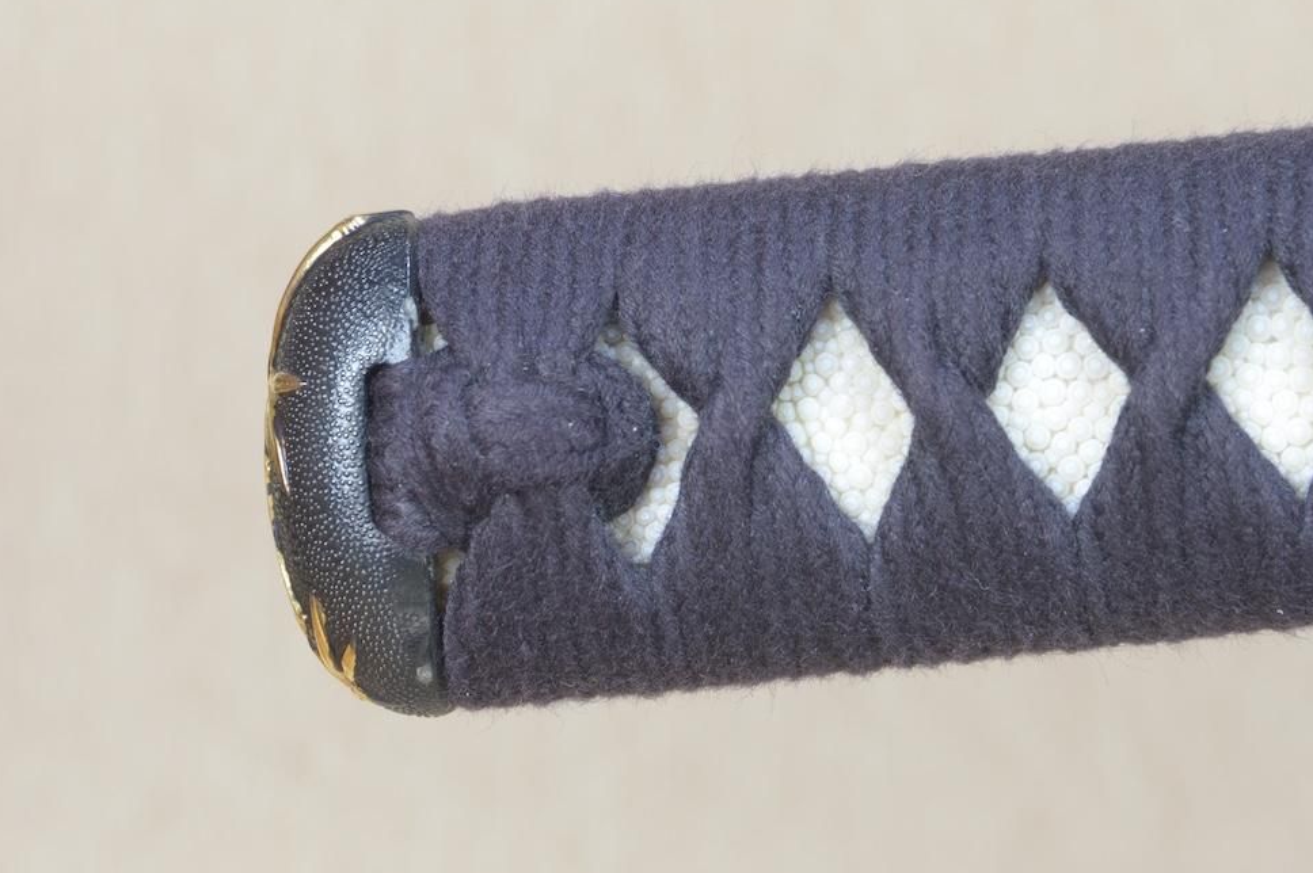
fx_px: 7909
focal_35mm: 217
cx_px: 789
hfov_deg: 9.5
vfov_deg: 6.3
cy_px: 333
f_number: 11
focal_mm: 100
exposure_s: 1/1.6
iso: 400
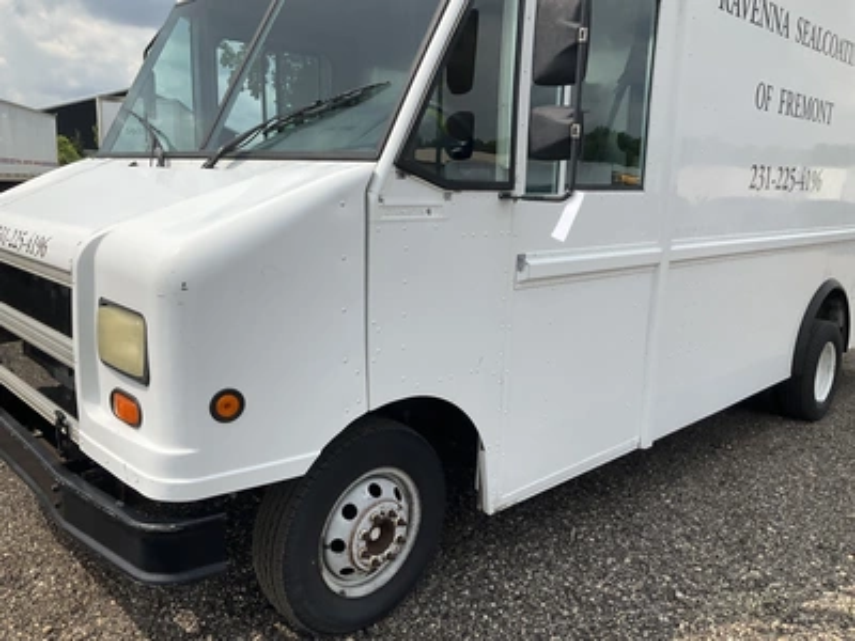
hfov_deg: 61.7
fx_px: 716
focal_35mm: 29
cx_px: 428
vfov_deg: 48.2
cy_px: 320
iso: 25
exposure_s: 1/1984
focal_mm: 3
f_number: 1.8
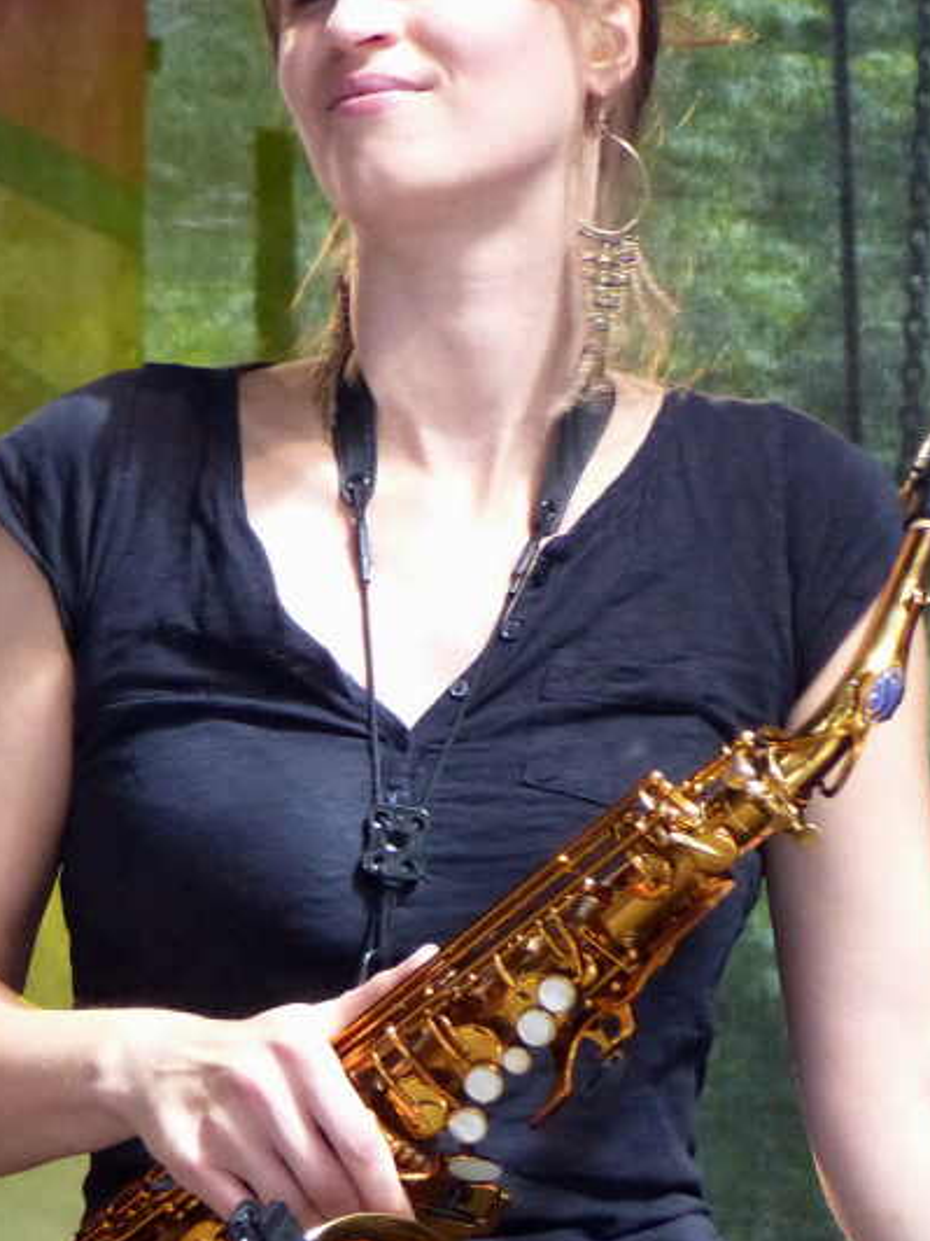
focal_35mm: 218
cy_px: 732
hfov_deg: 6.8
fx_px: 7809
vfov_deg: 9.1
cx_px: 450
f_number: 2.8
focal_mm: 20.9
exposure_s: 1/160
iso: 400
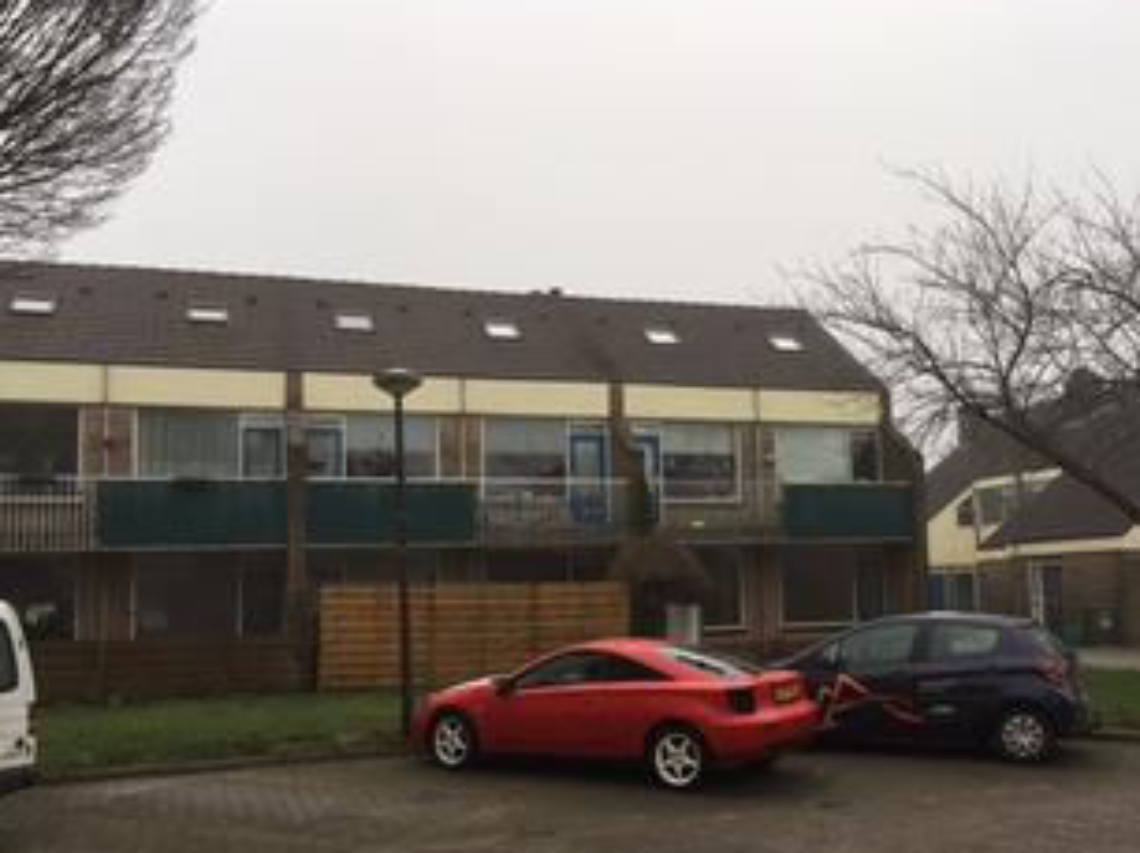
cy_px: 499
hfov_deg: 50.0
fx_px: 1218
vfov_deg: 38.5
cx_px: 656
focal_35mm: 37
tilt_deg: +6.1
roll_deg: +0.8
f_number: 2.2
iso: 25
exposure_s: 1/200
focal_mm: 4.15
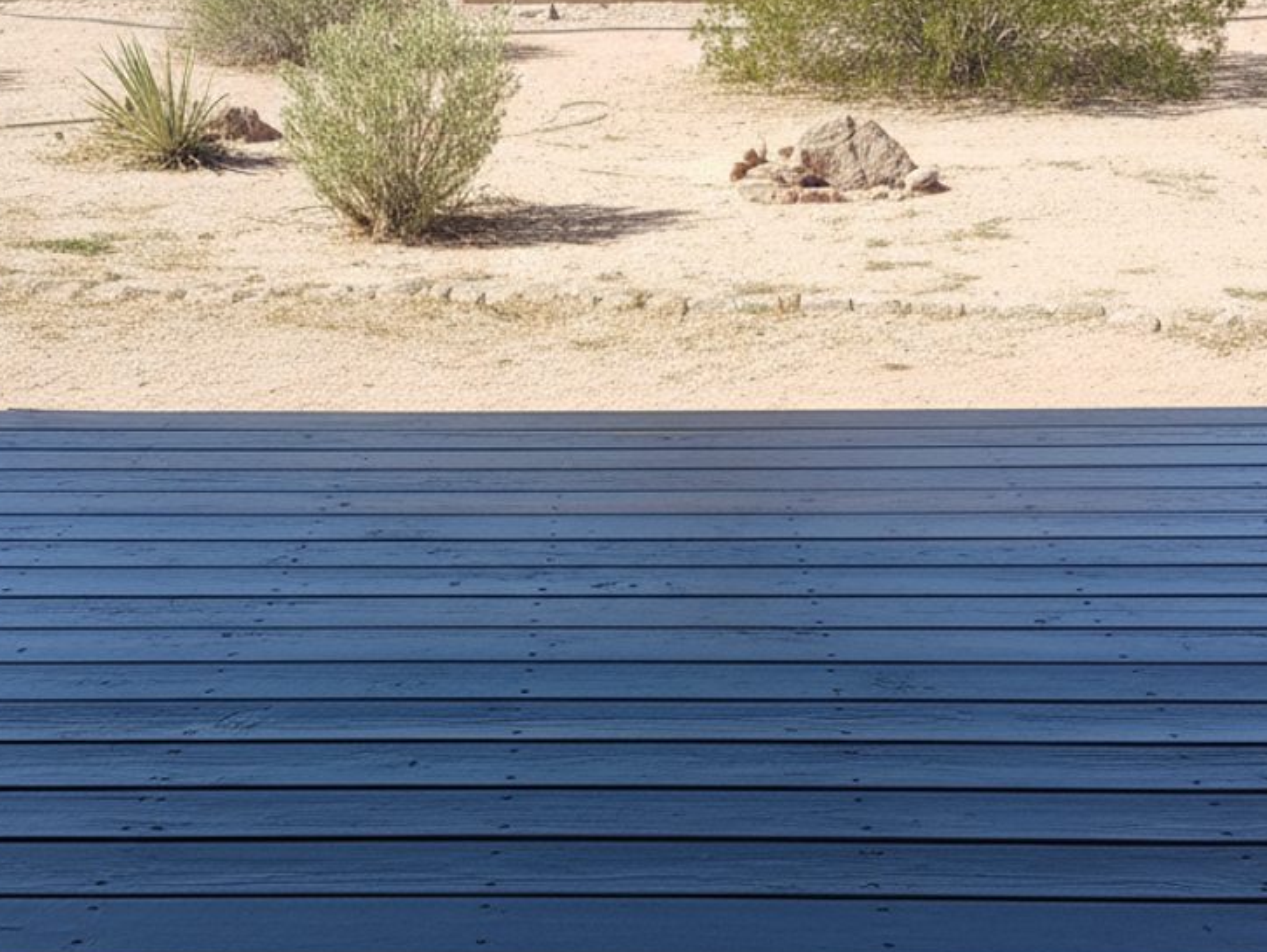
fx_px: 1391
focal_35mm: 38
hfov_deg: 49.0
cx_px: 630
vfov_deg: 37.6
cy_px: 557
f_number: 1.8
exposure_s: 1/1321
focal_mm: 6.4
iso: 517
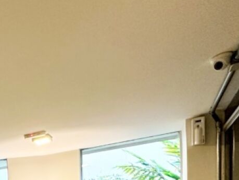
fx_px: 269
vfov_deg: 29.6
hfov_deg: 39.1
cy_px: 234
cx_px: -25
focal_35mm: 39
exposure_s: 1/60
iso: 320
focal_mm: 2.22
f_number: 2.2
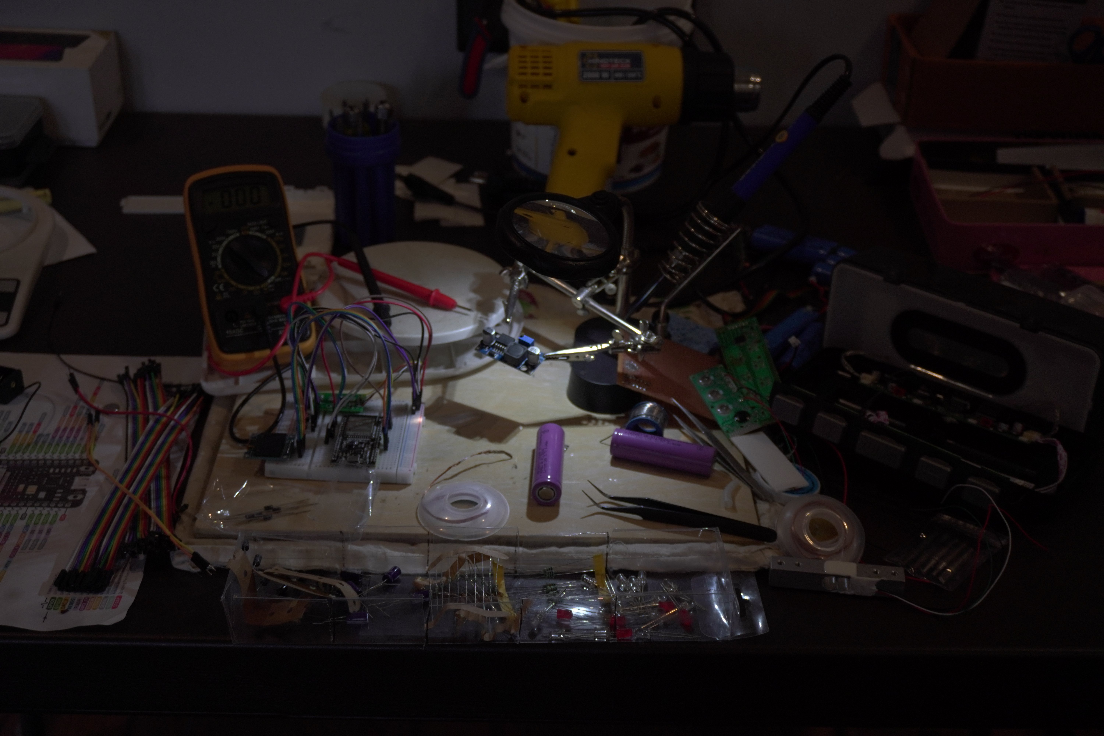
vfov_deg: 28.9
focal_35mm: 46
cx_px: 552
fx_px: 1426
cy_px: 368
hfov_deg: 42.3
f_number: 5
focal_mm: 31
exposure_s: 1/50
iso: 320
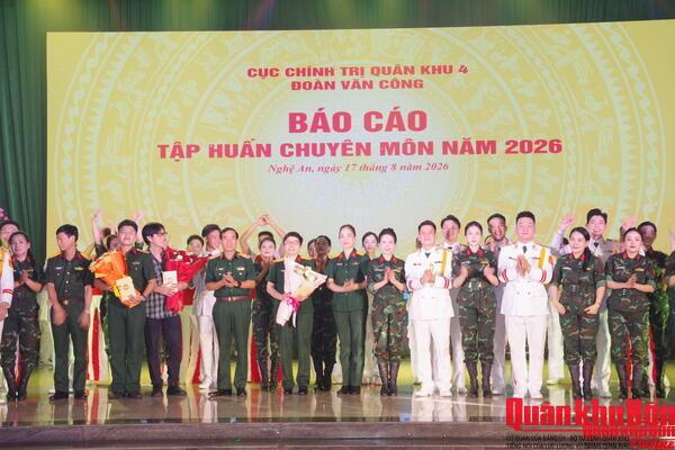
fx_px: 1012
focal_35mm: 54
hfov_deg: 36.9
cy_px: 225
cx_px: 338
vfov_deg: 25.1
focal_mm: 36
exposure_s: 1/25
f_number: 13
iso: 1600
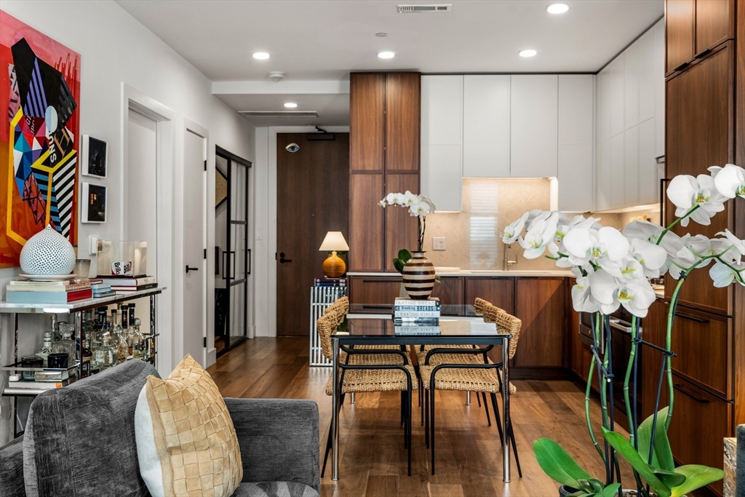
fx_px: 724
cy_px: 248
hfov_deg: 54.4
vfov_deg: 37.9
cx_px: 372
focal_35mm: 35
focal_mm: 35
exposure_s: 1/6
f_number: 7.1
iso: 1000
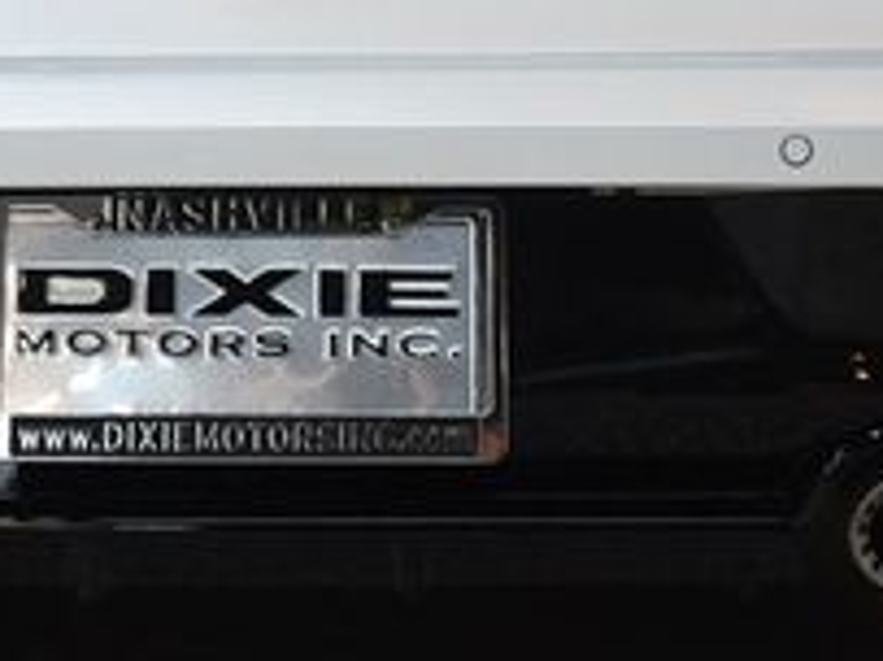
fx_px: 3008
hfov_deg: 16.6
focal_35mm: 118
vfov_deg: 12.4
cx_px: 252
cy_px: -48
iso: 1400
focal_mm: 26
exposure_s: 1/125
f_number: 3.8
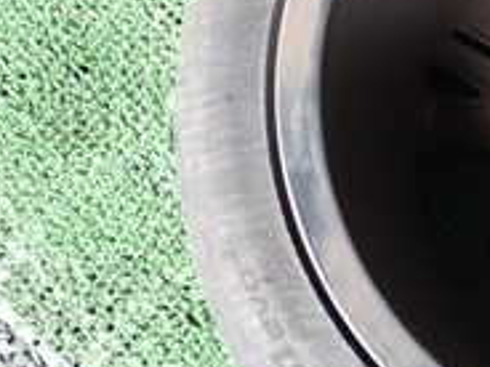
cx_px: 682
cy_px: 133
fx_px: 1387
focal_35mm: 98
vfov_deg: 15.1
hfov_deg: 18.3
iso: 250
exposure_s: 1/30
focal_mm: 5.4
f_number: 2.3
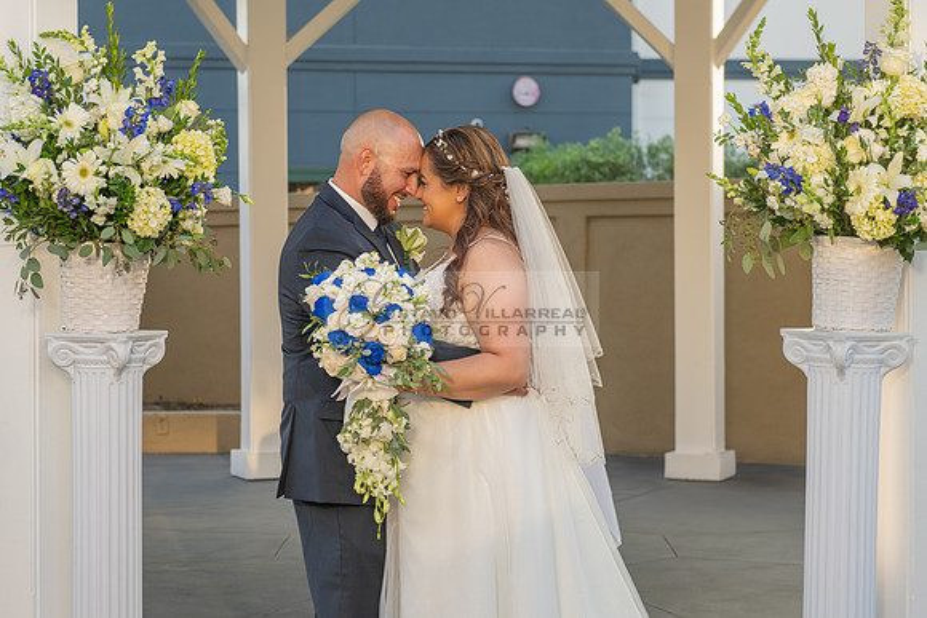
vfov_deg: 16.8
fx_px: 2092
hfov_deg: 25.0
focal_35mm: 81
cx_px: 398
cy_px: 291
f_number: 5
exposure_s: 1/160
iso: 200
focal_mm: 70
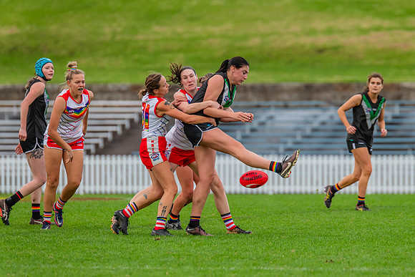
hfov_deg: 4.2
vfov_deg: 2.8
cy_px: 156
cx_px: 239
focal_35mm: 487
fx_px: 5618
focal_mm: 420
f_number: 5.6
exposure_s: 1/1000
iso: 800
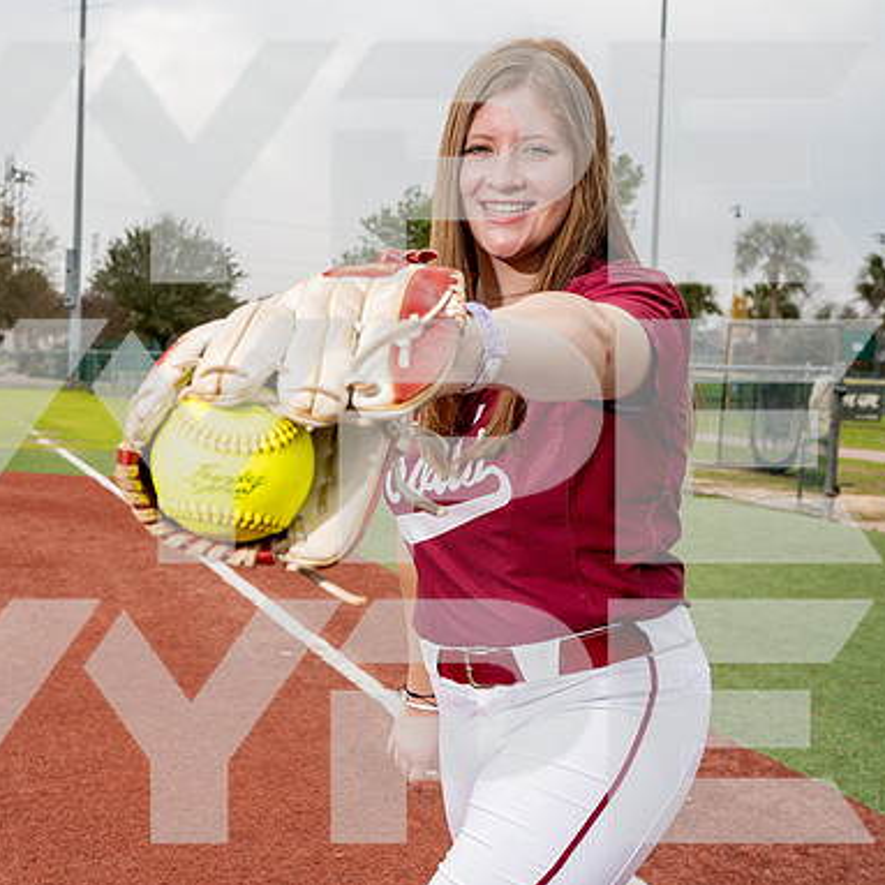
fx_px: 1302
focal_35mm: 45
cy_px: 442
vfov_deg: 37.6
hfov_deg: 37.1
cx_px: 293
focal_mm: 35
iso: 80
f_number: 5.6
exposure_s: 1/250
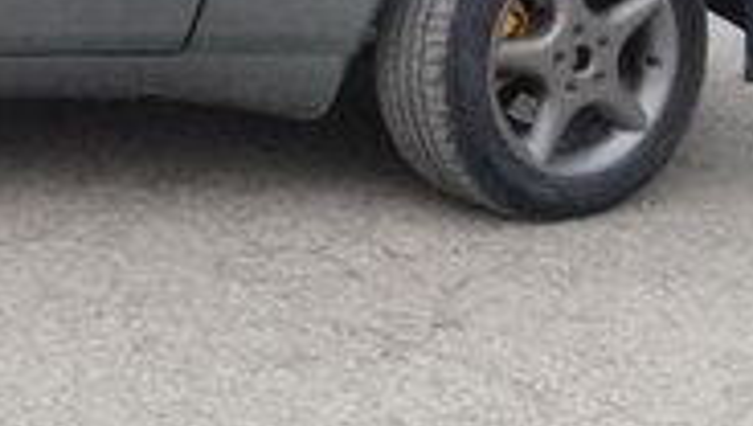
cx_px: -368
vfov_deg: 9.9
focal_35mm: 121
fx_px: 2419
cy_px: -129
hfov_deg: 16.2
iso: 80
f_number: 2.2
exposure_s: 1/100
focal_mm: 3.3
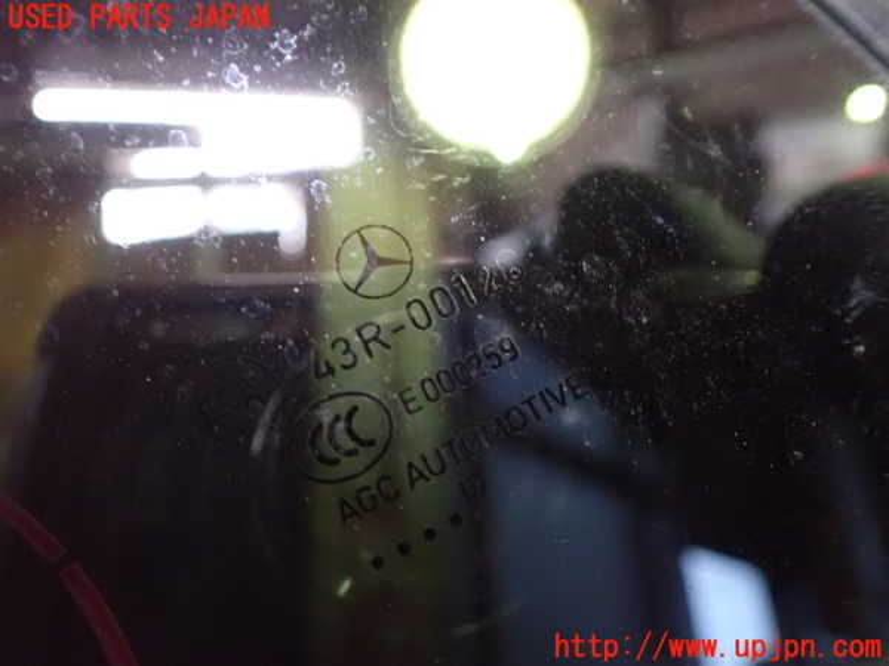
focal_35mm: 30
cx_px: 444
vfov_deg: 46.8
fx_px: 770
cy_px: 333
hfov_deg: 60.0
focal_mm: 5.4
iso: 1600
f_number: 2.3
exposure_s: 1/25
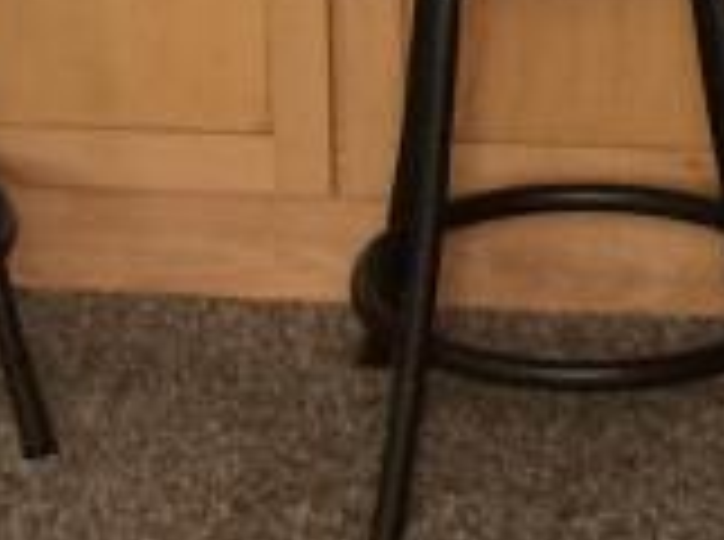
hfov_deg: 10.7
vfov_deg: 7.7
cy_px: -536
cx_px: 310
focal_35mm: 185
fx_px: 3861
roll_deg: +1.4
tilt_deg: -11.6
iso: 64
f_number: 2.2
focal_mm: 4.15
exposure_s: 1/30
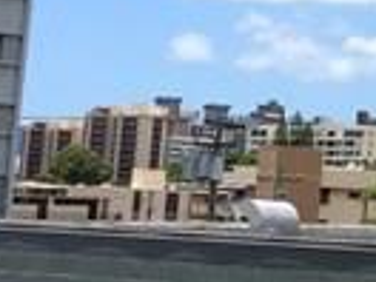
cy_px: -77
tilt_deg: +10.9
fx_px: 1532
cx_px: 615
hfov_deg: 13.0
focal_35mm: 141
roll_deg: -0.8
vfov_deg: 10.3
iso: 32
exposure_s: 1/2740
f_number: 2.2
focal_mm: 4.15
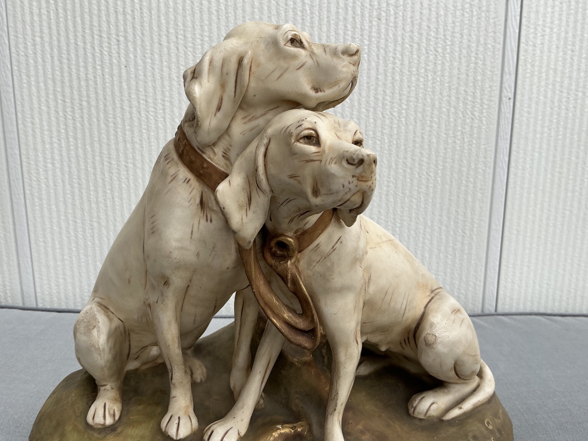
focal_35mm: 28
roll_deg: +0.1
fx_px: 476
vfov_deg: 49.7
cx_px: 294
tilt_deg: -11.8
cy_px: 220
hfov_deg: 63.4
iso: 20
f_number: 1.8
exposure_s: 1/186
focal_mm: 3
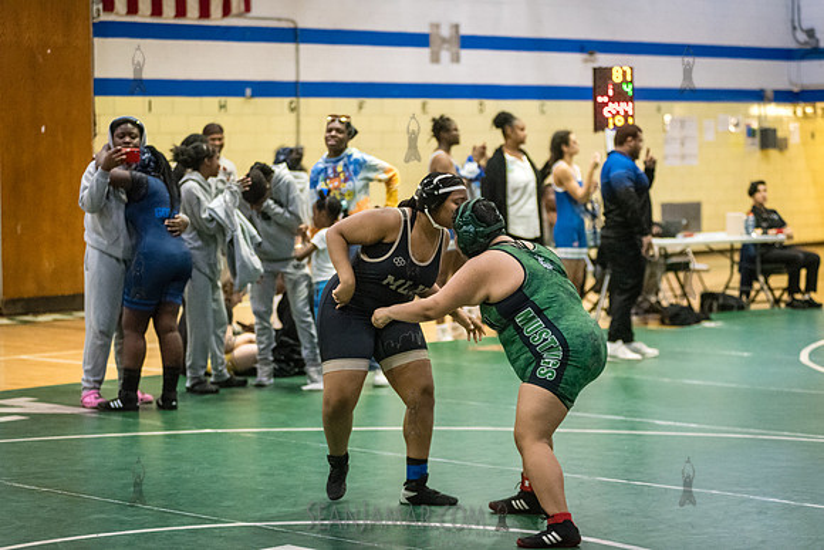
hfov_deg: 20.4
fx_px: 2289
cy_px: 275
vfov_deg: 13.7
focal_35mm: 100
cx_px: 412
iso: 8000
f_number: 2.8
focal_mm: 100
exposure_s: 1/800
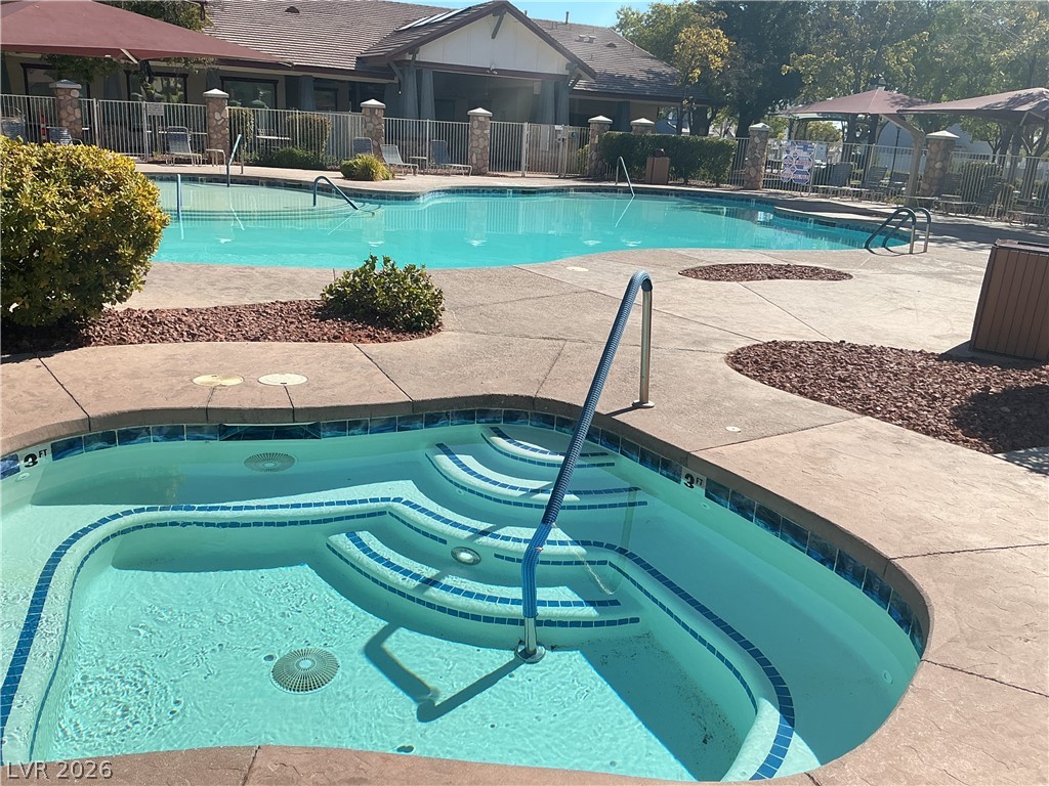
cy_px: 393
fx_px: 879
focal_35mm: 29
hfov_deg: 61.7
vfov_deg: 48.2
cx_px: 524
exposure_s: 1/1786
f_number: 1.8
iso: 25
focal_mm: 3
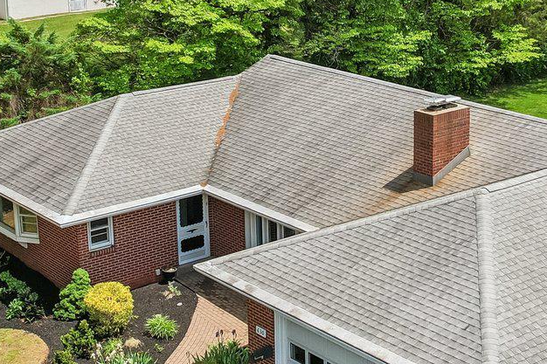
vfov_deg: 18.9
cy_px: 136
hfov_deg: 27.8
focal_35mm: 72
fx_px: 1094
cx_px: 385
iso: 110
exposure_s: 1/2500
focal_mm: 8.4
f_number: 2.8
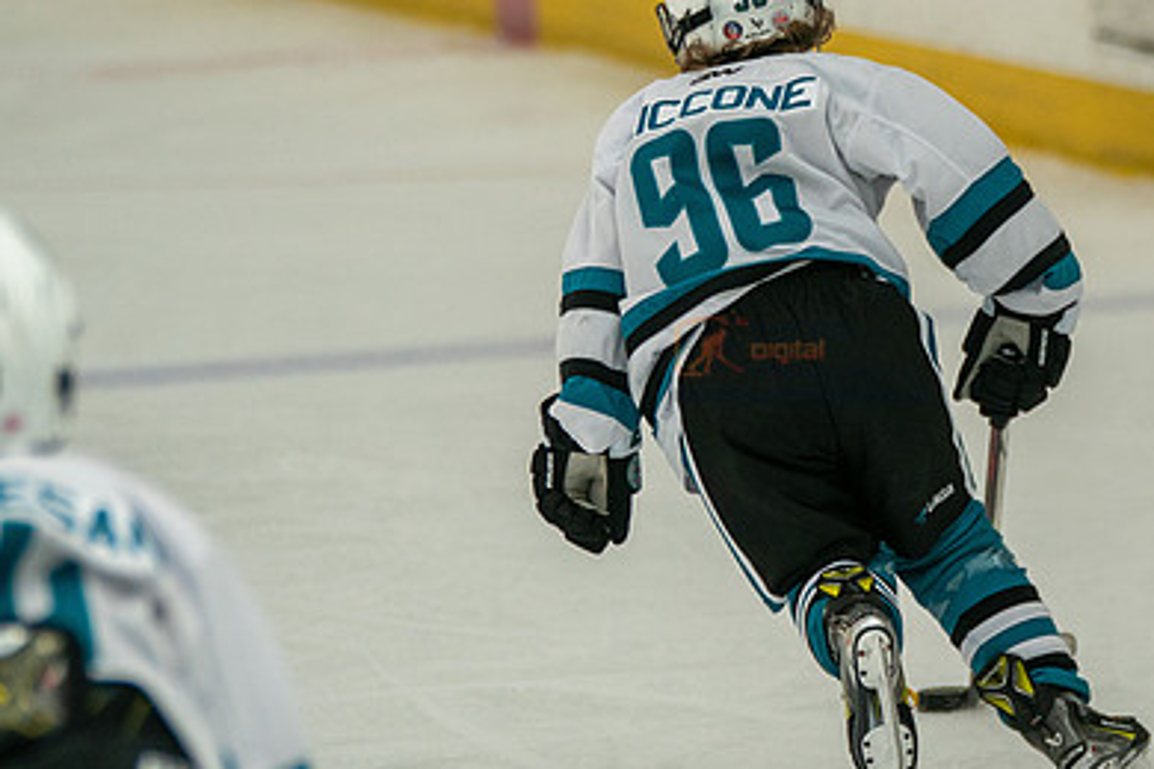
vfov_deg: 3.1
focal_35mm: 448
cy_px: 354
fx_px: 14360
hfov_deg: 4.6
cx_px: 736
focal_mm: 209
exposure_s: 1/5000
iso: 1600
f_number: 3.2
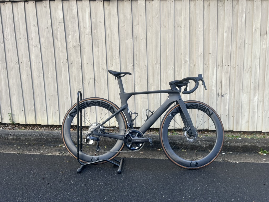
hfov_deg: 67.3
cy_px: 101
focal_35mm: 26
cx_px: 134
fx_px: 202
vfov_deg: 53.1
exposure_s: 1/256
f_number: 1.6
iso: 40
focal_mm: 5.1
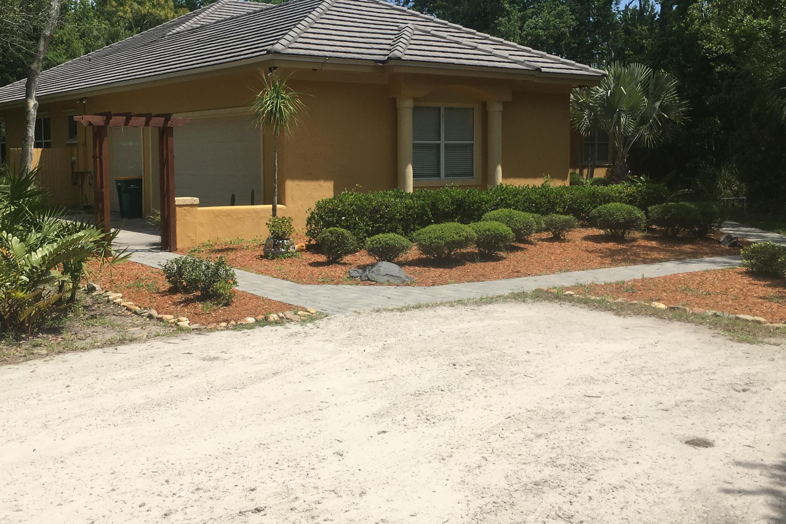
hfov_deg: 47.4
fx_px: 895
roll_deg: +0.8
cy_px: 204
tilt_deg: -2.9
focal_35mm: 41
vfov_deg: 32.5
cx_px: 363
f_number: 2.2
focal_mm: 4.15
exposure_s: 1/2198
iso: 25
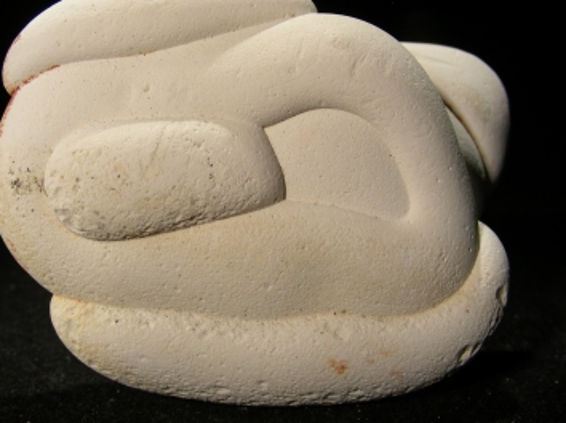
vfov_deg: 32.8
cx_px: 264
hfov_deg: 42.9
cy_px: 194
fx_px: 719
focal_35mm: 44
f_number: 3.5
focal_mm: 6.3
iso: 50
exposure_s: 1/75.2
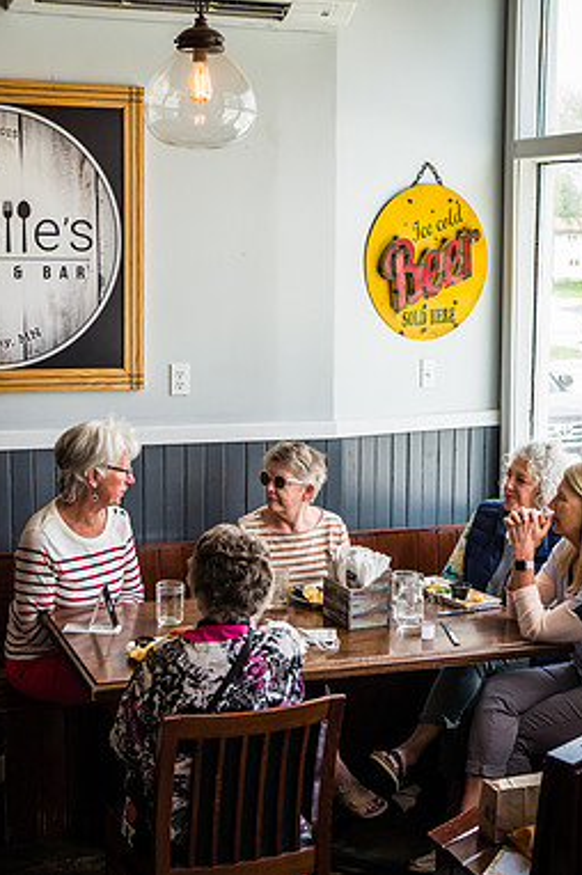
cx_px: 286
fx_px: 1312
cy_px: 436
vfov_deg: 36.9
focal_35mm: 54
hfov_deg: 25.0
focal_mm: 35
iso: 1600
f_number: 4.5
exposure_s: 1/1000
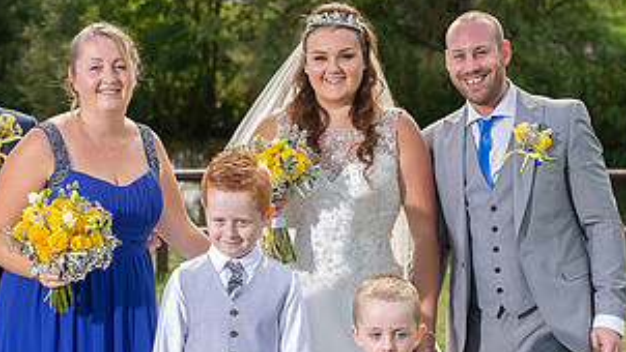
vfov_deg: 14.3
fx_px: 1395
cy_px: 309
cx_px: 225
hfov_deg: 25.2
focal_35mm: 84
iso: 160
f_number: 2.8
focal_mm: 35
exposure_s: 1/1600
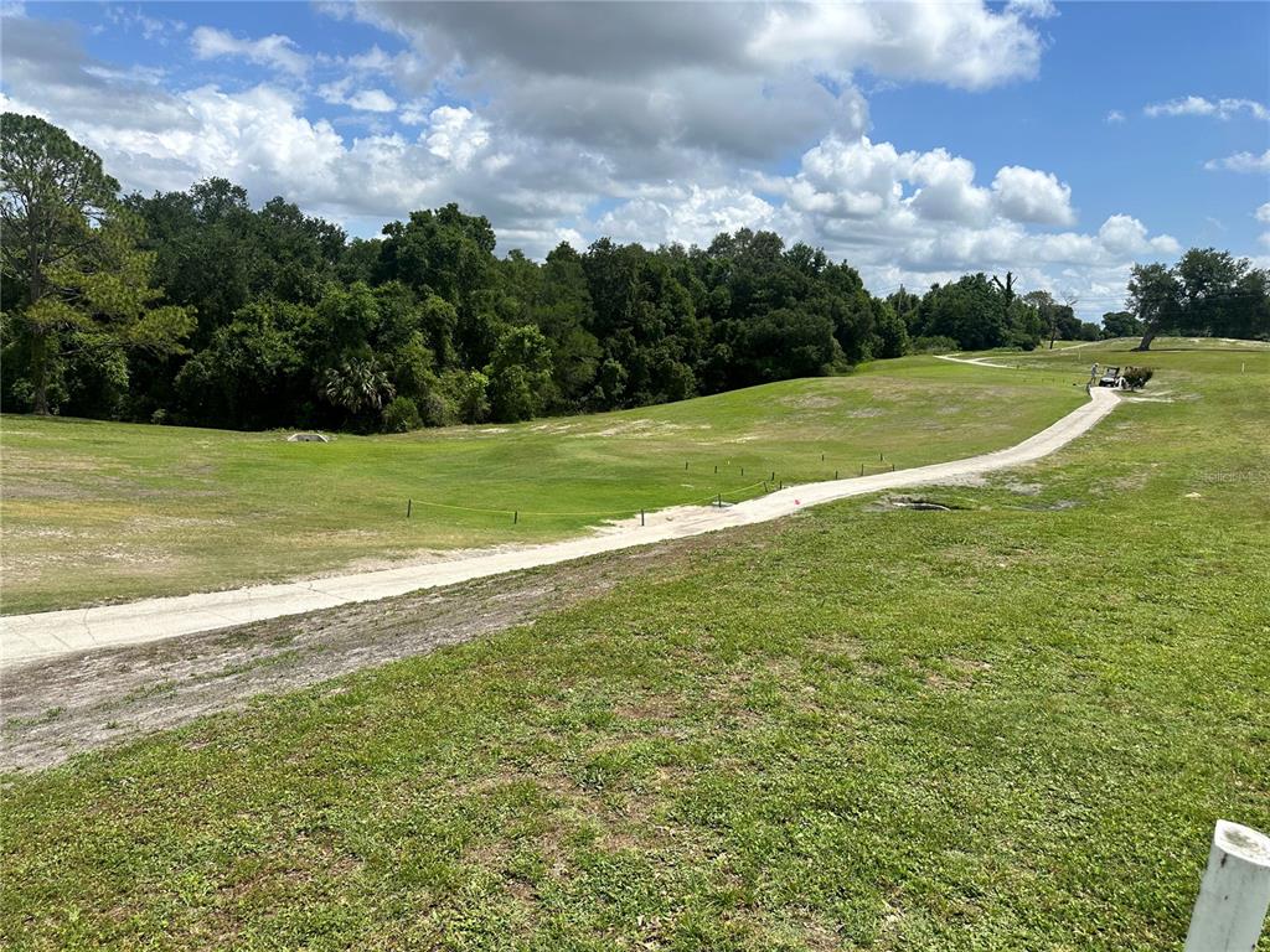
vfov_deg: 56.8
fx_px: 881
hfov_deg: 71.6
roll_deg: -1.6
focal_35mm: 24
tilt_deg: -5.8
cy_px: 476
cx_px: 635
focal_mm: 6.86
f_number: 1.78
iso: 80
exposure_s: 1/6623
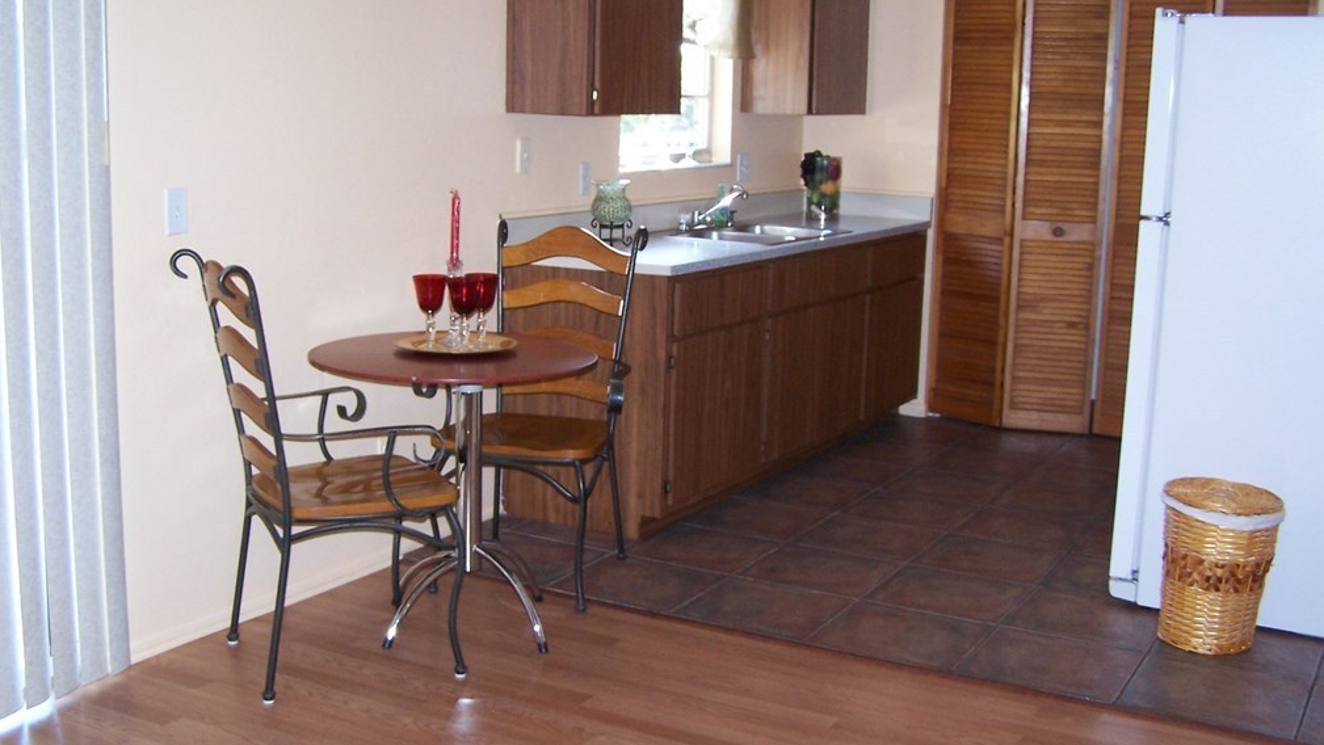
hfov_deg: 48.3
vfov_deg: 28.4
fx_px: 1475
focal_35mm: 42
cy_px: 345
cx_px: 653
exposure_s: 1/60
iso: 140
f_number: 2.8
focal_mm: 6.3
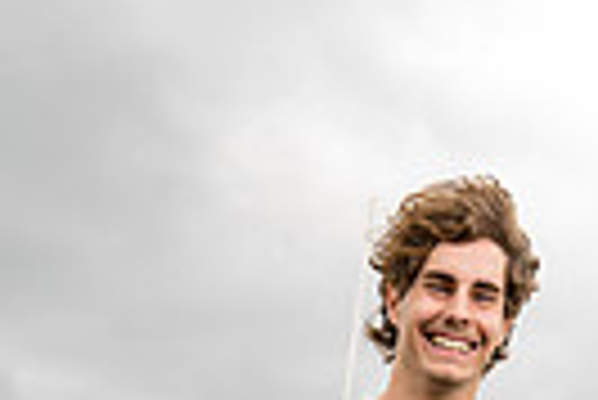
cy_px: 912
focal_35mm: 81
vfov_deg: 13.3
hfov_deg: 25.0
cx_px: 351
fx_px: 1347
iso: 250
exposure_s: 1/250
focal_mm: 24
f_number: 7.1
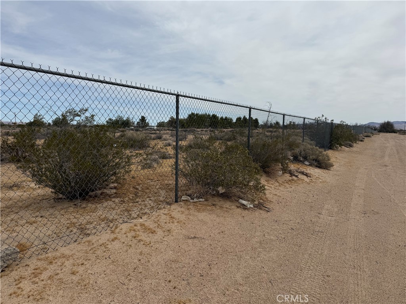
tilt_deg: -4.8
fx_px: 281
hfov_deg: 71.6
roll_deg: -1.4
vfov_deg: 56.8
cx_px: 203
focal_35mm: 24
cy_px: 152
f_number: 1.78
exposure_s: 1/11905
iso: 80
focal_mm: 6.76
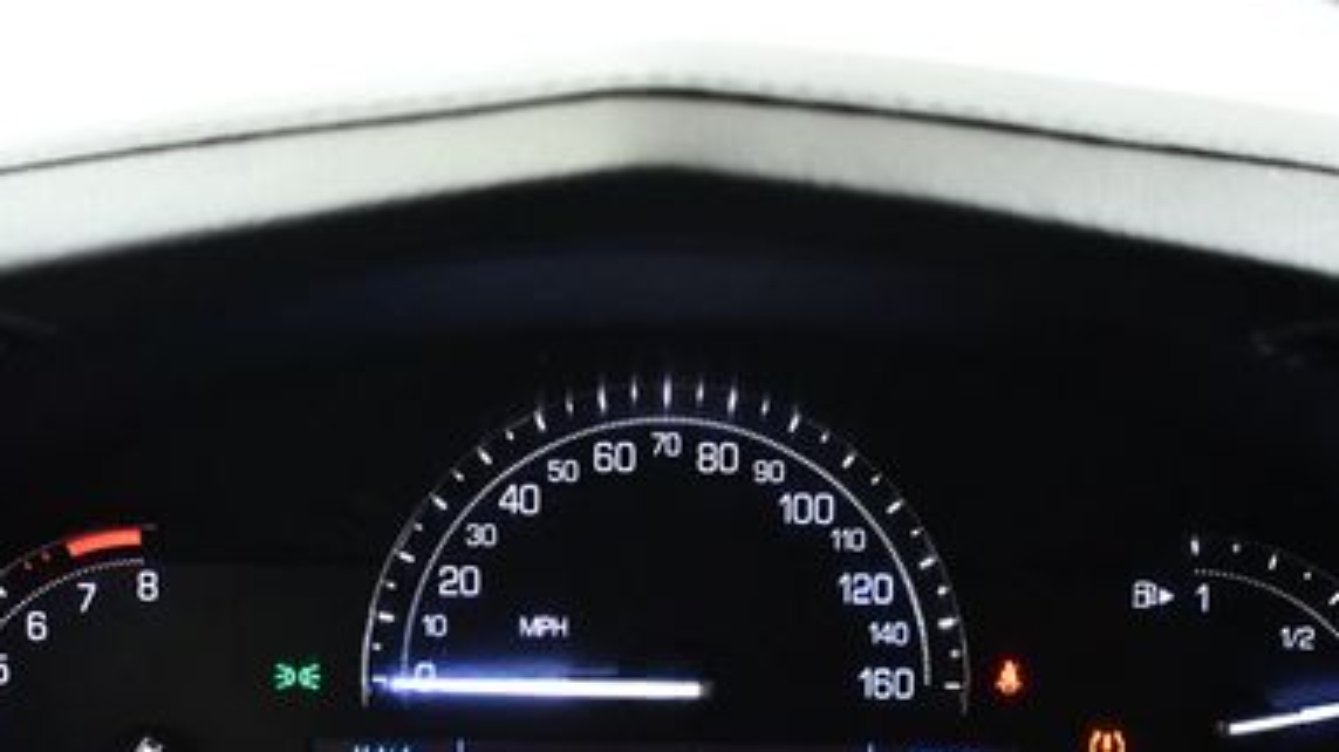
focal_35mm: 58
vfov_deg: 20.3
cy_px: 671
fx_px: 2059
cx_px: 647
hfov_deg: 36.0
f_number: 3.8
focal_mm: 22
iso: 4000
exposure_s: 1/60
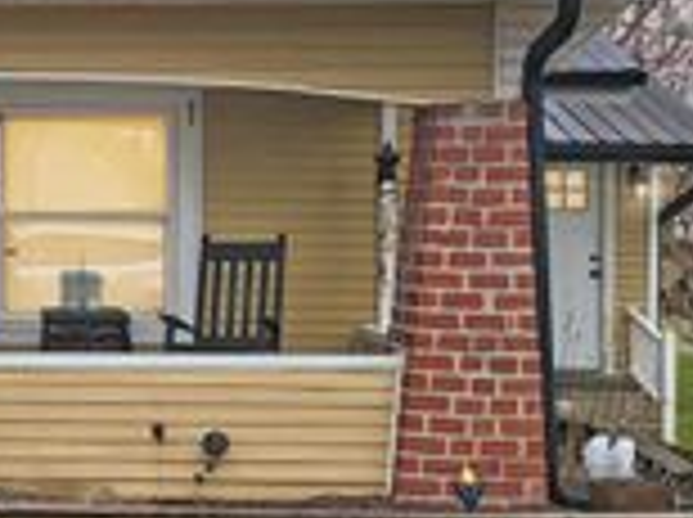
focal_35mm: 78
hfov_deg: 22.2
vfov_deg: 18.7
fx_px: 1559
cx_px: -230
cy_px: 106
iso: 40
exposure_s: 1/170
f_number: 1.8
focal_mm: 5
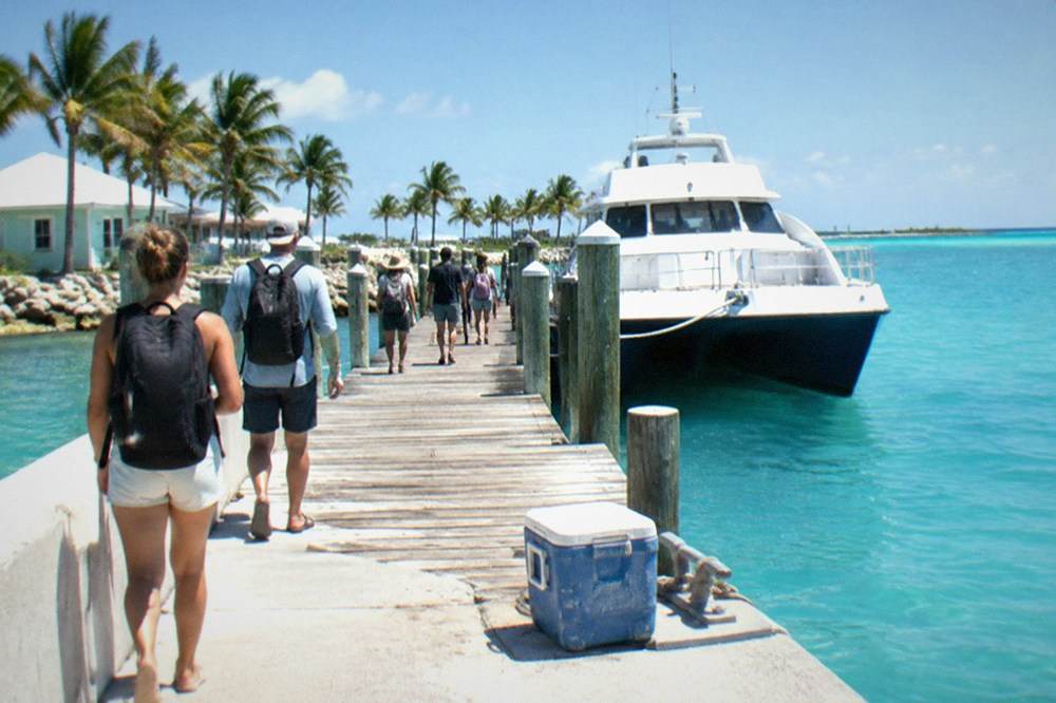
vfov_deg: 37.8
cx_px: 528
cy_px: 352
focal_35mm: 35
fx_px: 1026
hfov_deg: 54.5
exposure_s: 1/160
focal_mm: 35
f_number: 10
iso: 100
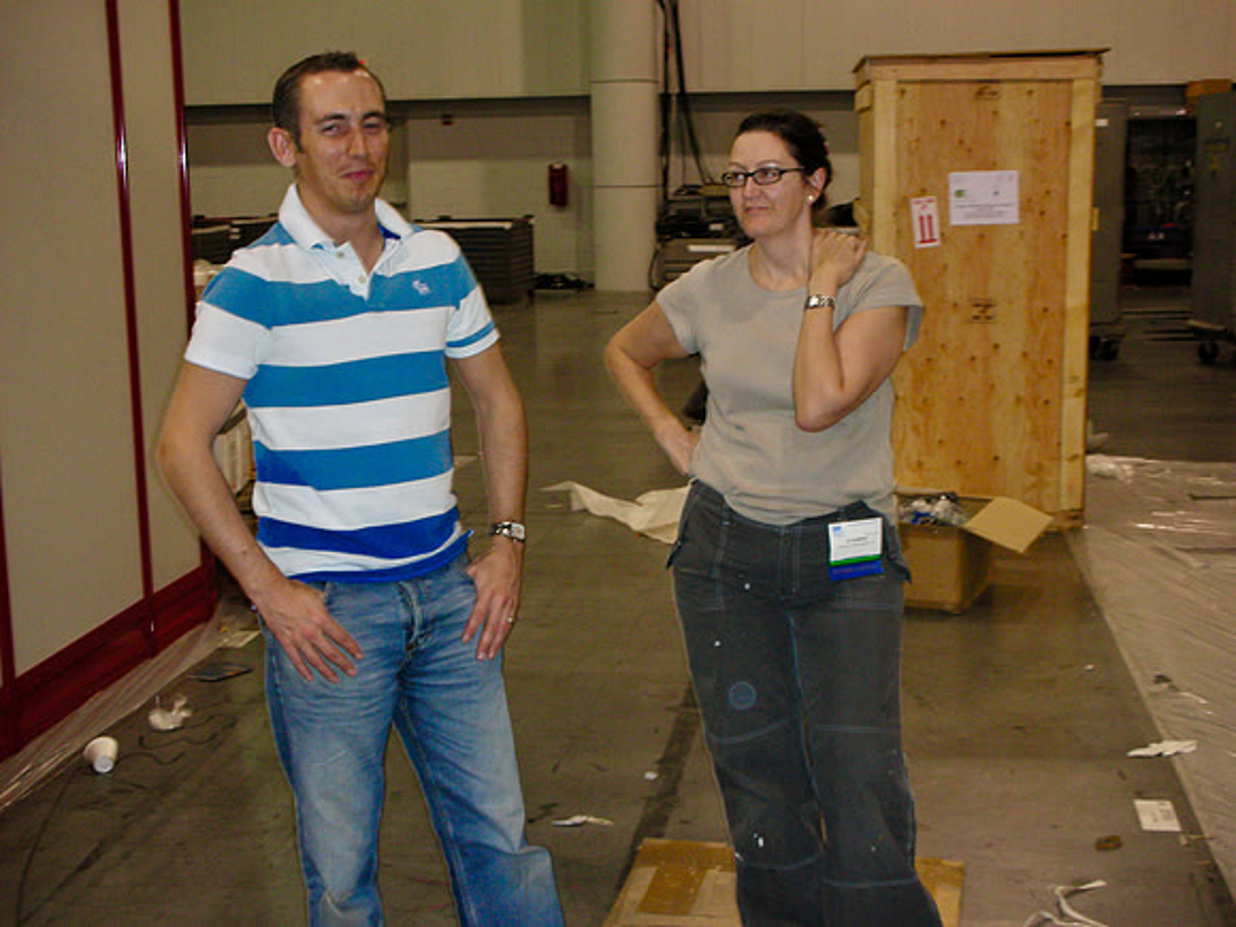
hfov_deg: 36.2
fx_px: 1892
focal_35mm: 53
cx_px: 618
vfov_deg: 27.5
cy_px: 464
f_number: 3.7
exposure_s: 1/60.1
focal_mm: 8.8
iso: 200
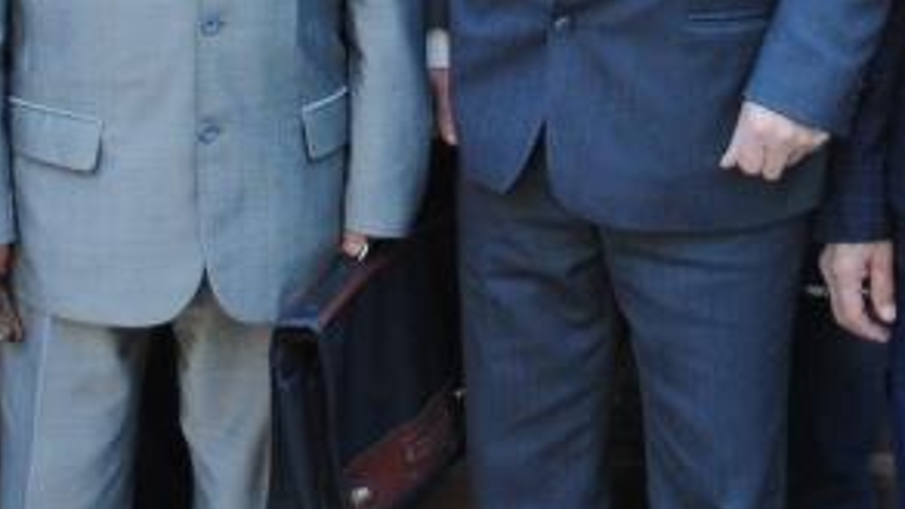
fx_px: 3168
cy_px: -329
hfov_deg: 16.2
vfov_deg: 8.9
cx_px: 516
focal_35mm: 132
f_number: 4.5
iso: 400
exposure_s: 1/125
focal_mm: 24
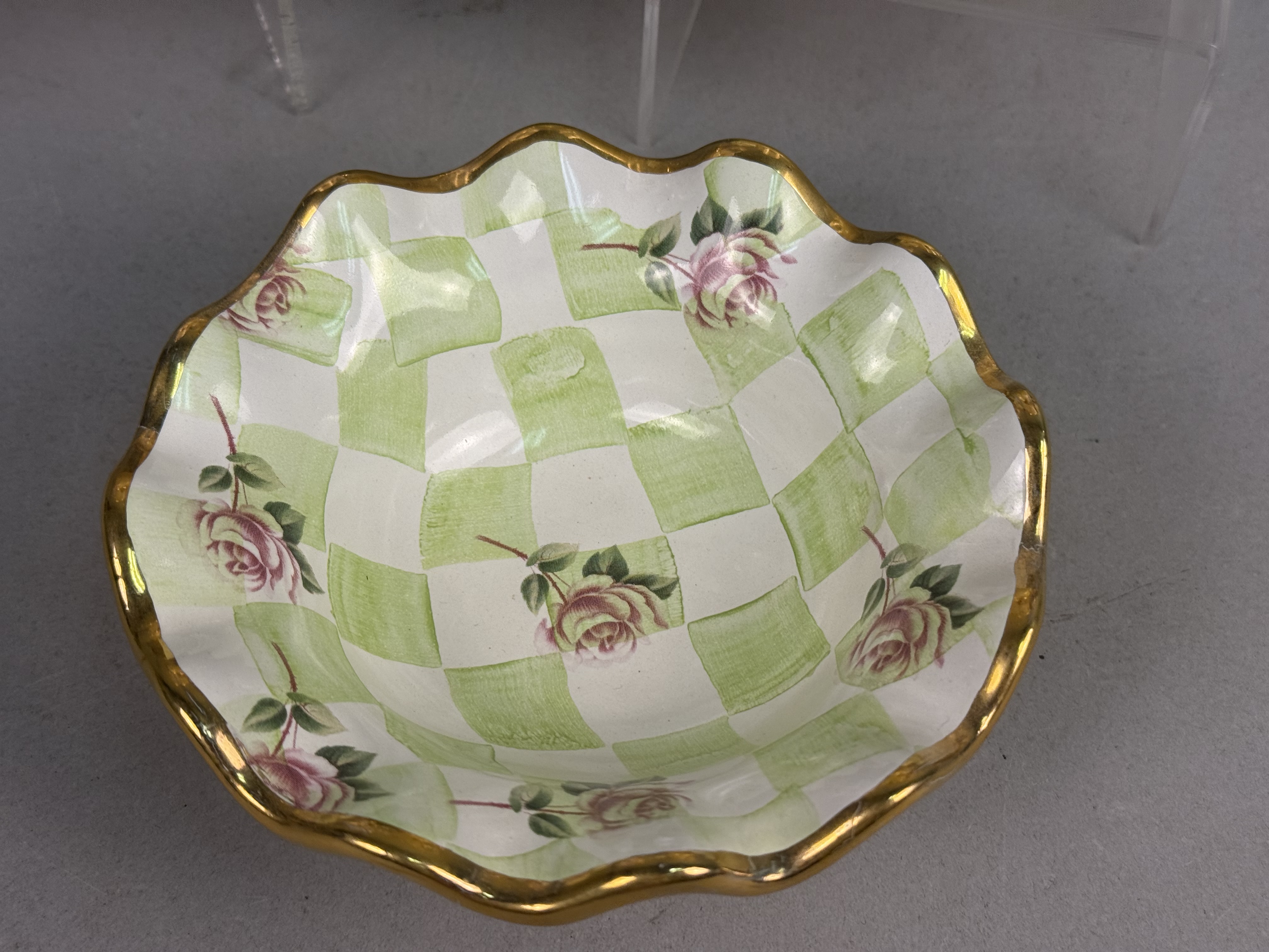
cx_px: 634
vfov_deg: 30.3
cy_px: 476
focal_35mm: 48
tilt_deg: -54.3
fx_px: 1760
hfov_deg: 39.7
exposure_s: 1/142
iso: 50
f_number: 1.78
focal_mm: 6.76
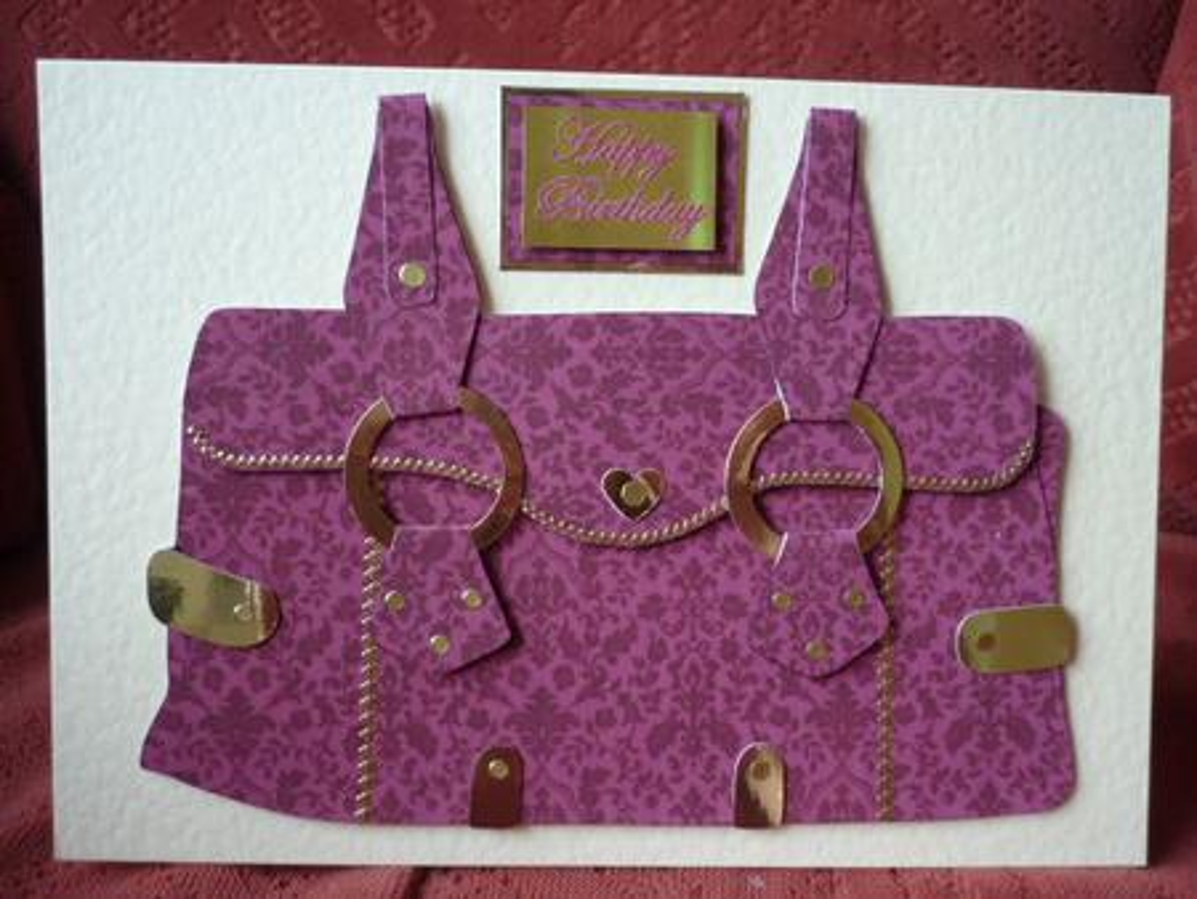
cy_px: 450
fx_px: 1142
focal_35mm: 33
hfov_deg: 55.3
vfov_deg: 43.0
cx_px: 598
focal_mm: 5.5
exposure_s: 1/40
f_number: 2.8
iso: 80
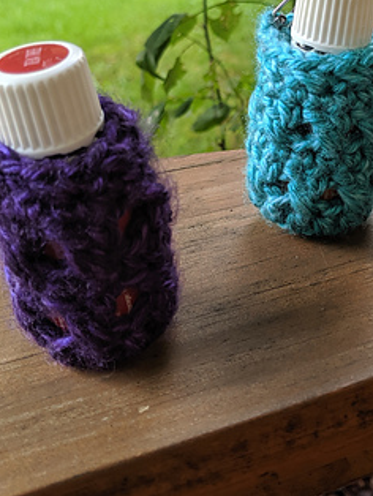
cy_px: 156
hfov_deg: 26.0
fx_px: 789
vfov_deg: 34.5
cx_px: 311
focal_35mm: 55
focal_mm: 4.44
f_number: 1.8
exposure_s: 1/141
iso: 48
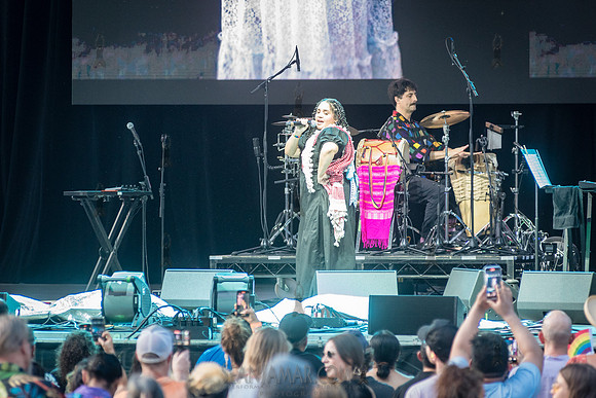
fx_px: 3755
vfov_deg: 6.1
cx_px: 292
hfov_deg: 9.1
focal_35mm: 227
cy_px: 174
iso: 2000
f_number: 4
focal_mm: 200
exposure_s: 1/250
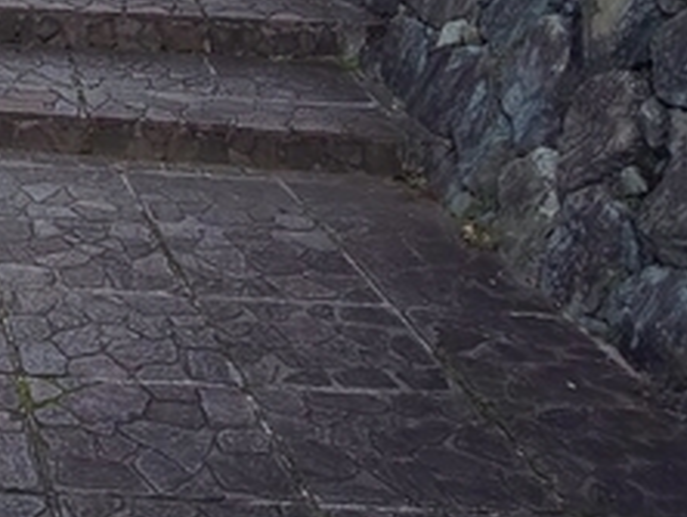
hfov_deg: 22.6
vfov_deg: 18.3
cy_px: -241
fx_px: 1430
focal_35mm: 72
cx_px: -316
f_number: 1.94
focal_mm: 3.45
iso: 28
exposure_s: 1/277
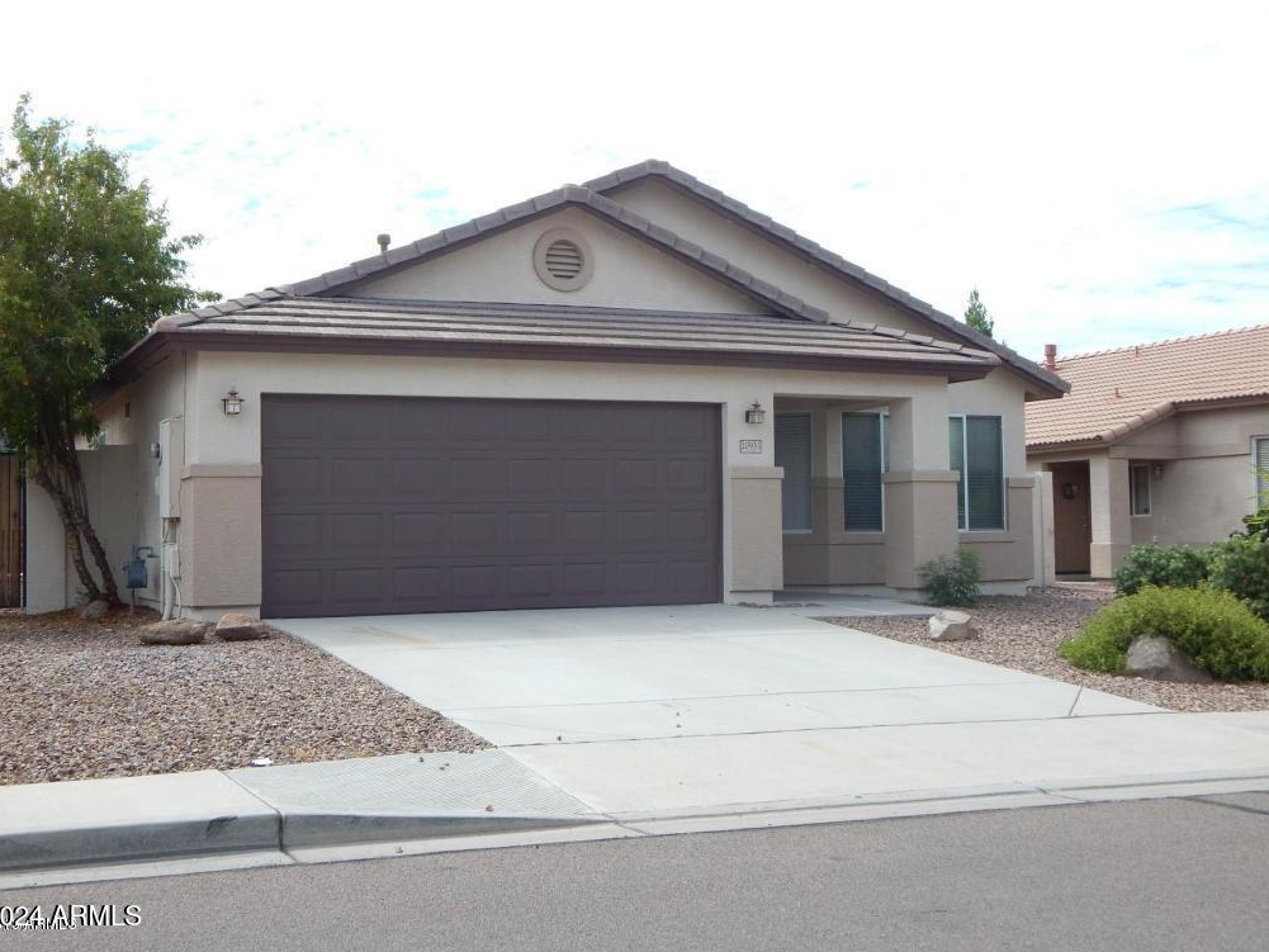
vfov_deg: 32.9
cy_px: 473
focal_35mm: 44
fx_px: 1613
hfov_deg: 42.9
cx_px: 626
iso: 125
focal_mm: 7.7
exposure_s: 1/800
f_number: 3.6
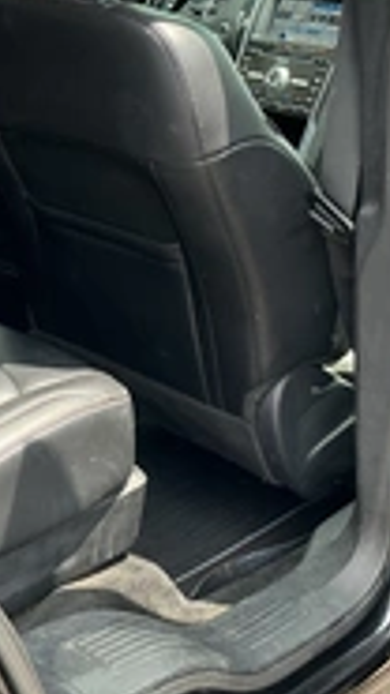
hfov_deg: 17.9
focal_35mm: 66
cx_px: 26
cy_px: 206
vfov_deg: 31.5
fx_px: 1214
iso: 25
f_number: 1.8
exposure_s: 1/172
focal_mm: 3
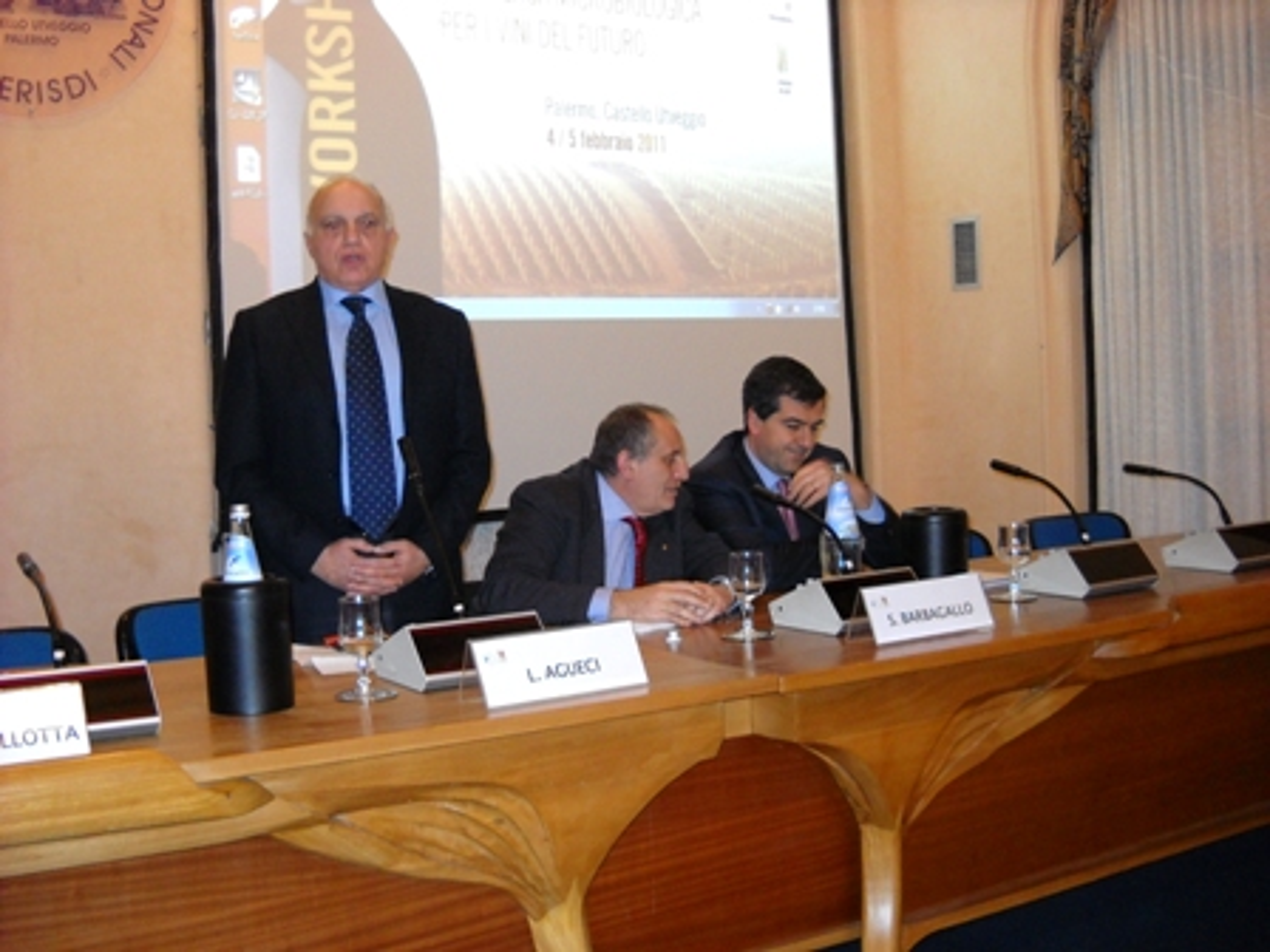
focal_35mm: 41
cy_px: 476
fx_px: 1504
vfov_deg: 35.1
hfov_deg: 45.8
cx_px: 635
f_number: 3.1
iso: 400
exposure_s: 1/30
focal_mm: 6.72
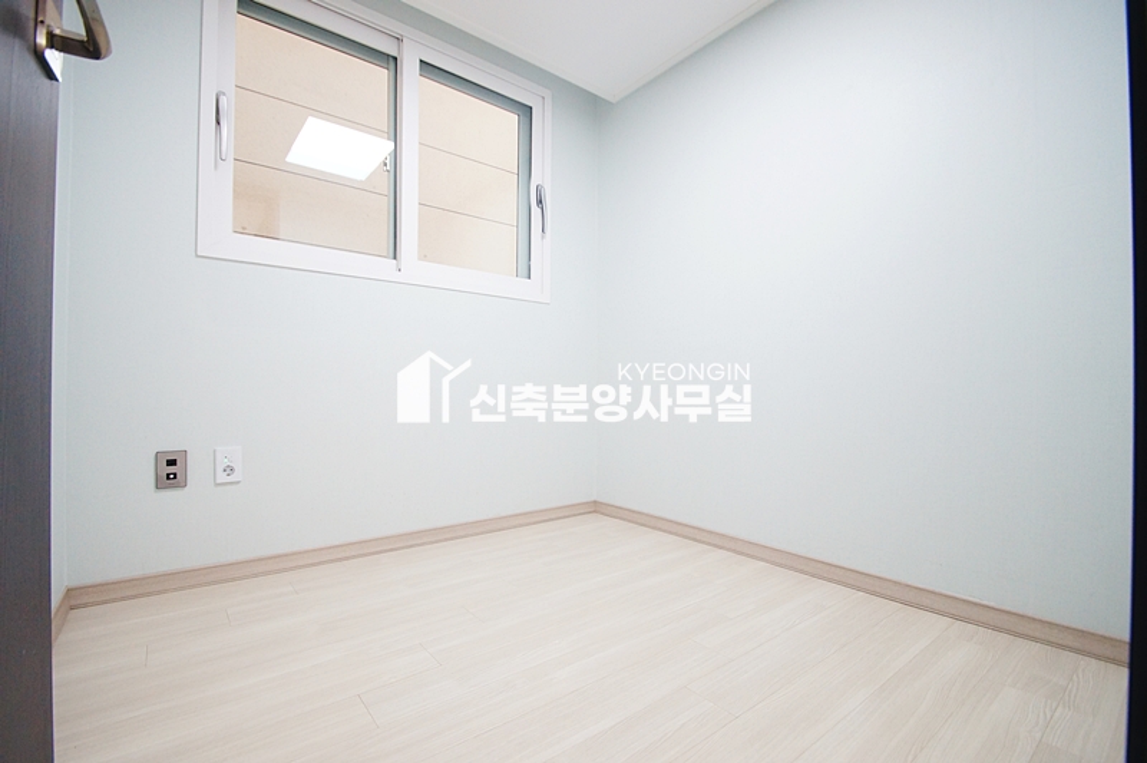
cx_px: 574
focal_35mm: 15
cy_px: 382
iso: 800
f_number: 3.5
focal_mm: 10
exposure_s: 1/100
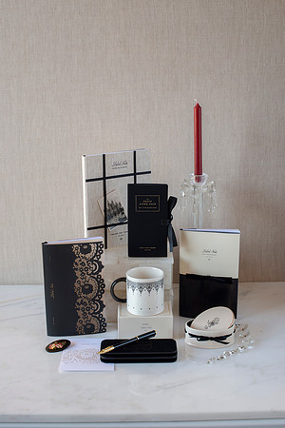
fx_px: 594
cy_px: 214
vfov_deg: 39.6
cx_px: 142
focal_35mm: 50
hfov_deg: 27.0
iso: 200
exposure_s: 1/5
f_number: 13
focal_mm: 50
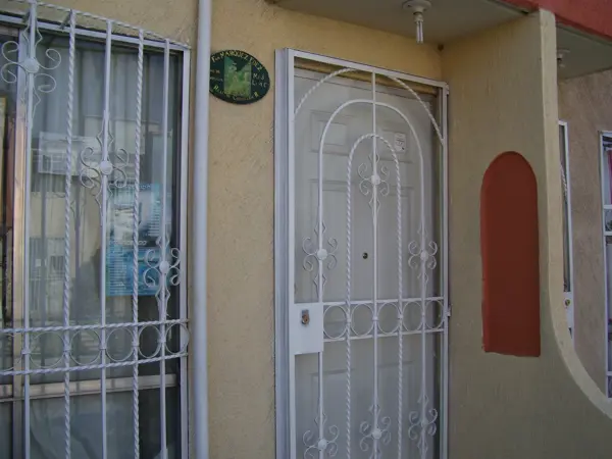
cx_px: 306
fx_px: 654
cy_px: 230
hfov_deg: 50.1
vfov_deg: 38.7
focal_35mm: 37
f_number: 2.7
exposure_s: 1/750
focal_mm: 6
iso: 80
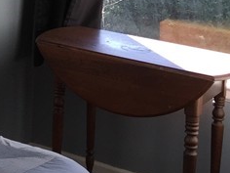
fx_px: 837
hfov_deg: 14.4
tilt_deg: -2.9
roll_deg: -2.4
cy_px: -105
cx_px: -136
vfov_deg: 11.2
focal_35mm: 126
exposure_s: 1/142
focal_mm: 4.15
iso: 32
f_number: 2.2
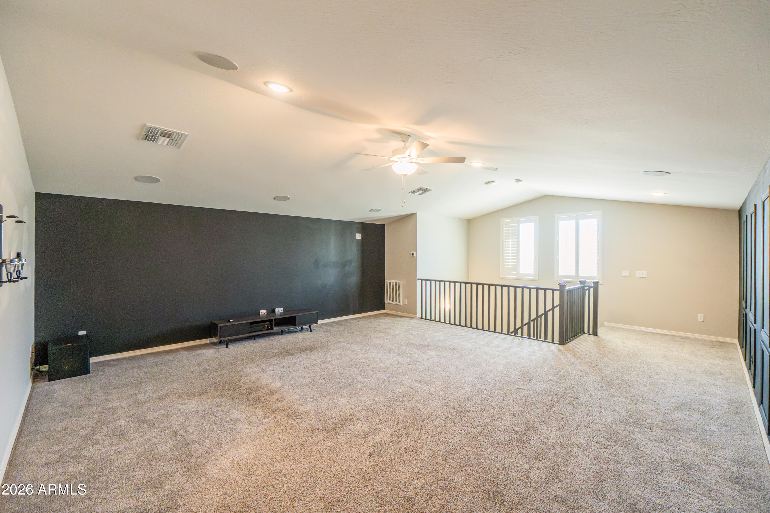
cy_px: 256
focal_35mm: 15
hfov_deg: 100.4
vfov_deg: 77.3
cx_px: 385
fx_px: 321
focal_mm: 10
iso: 2500
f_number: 4
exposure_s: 1/200
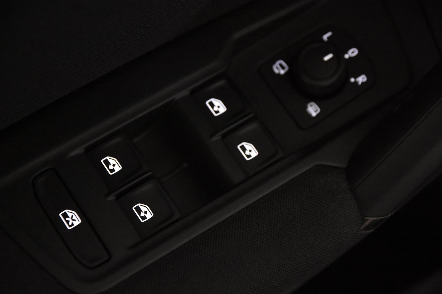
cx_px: 221
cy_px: 147
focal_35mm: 105
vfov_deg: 13.0
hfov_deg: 19.5
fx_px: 1289
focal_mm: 70
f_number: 4
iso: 8000
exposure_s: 1/125
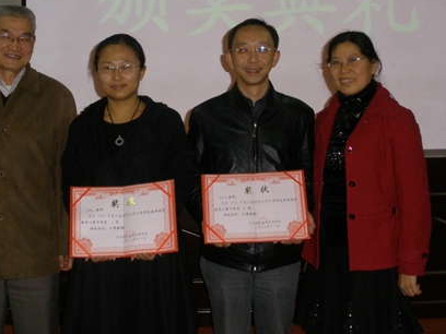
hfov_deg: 36.2
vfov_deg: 27.2
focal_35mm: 53
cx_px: 208
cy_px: 91
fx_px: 683
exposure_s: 1/30
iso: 160
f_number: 3.5
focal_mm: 6.3
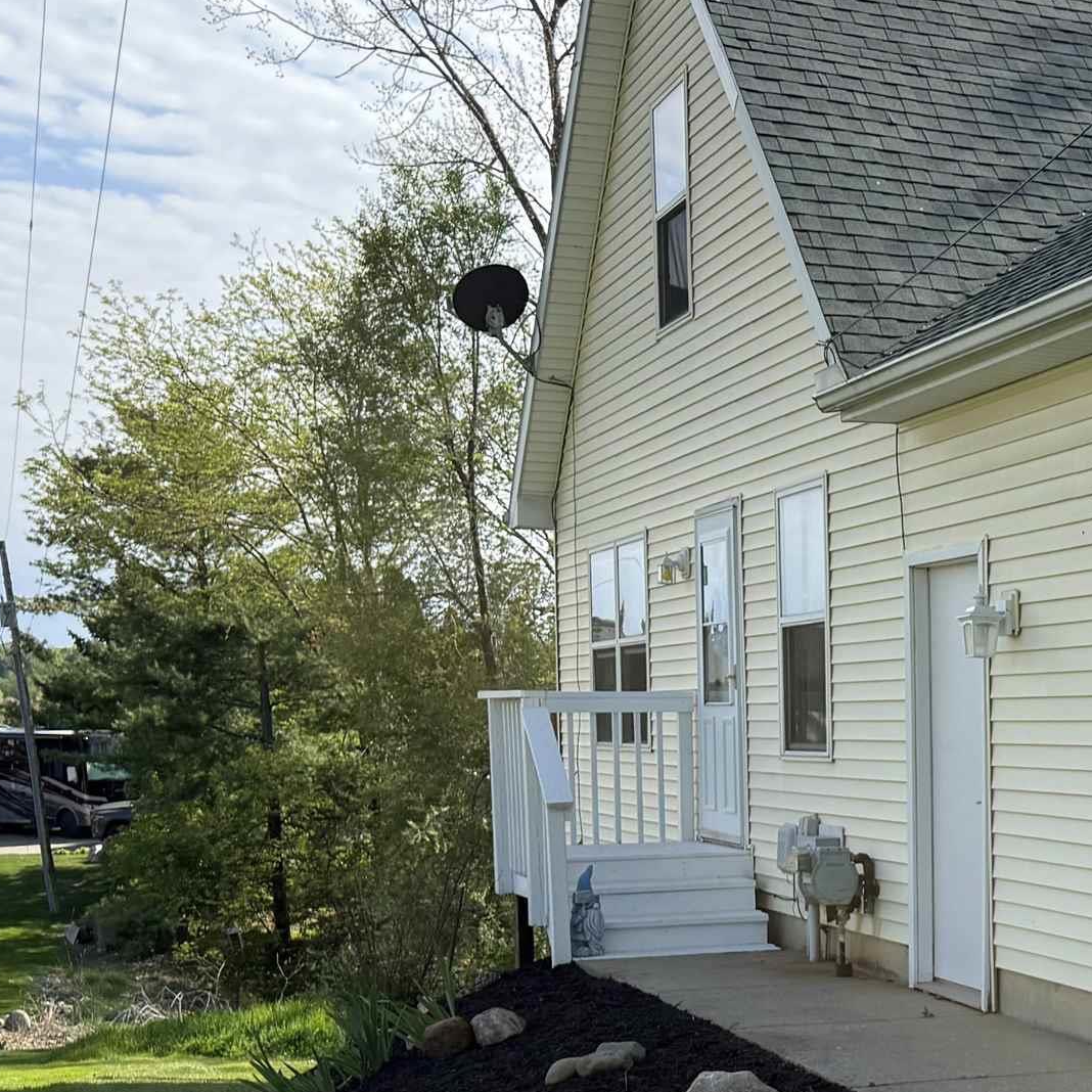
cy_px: 813
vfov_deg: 27.8
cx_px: 1194
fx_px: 2177
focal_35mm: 61
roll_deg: +0.4
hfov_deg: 26.1
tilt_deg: -1.0
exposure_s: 1/3425
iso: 100
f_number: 1.78
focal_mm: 6.76
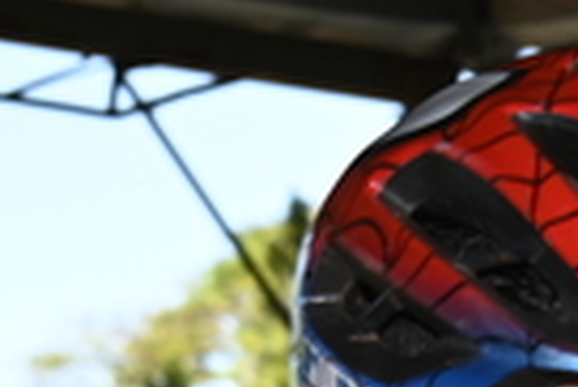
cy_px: 1091
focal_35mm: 317
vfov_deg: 4.2
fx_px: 5095
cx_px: 620
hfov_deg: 6.5
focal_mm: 48
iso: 100
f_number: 5.6
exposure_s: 1/160
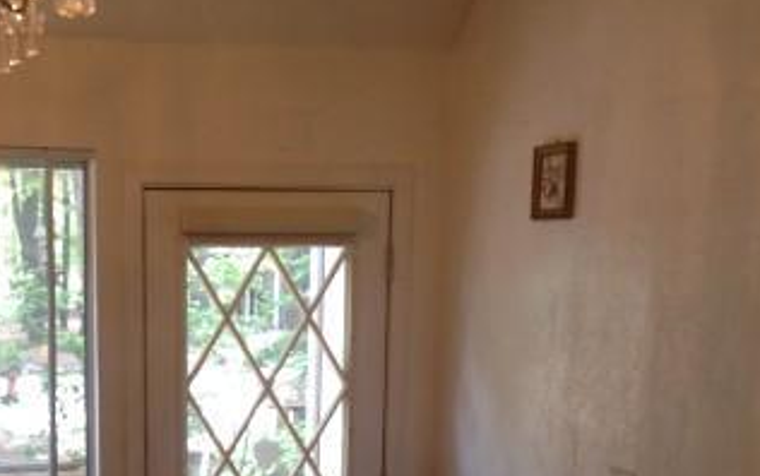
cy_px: 522
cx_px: 164
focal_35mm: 75
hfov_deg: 27.0
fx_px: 1555
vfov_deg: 16.9
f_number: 2.4
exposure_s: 1/17
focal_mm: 4.28
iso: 50
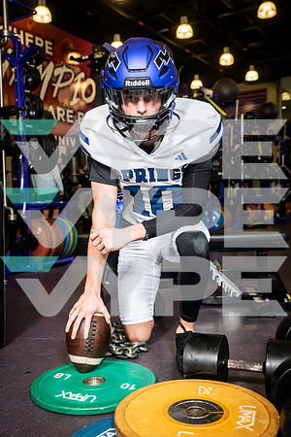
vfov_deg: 50.7
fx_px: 461
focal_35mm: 38
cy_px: 218
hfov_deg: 35.1
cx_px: 146
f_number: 5.6
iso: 500
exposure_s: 1/250
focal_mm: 38
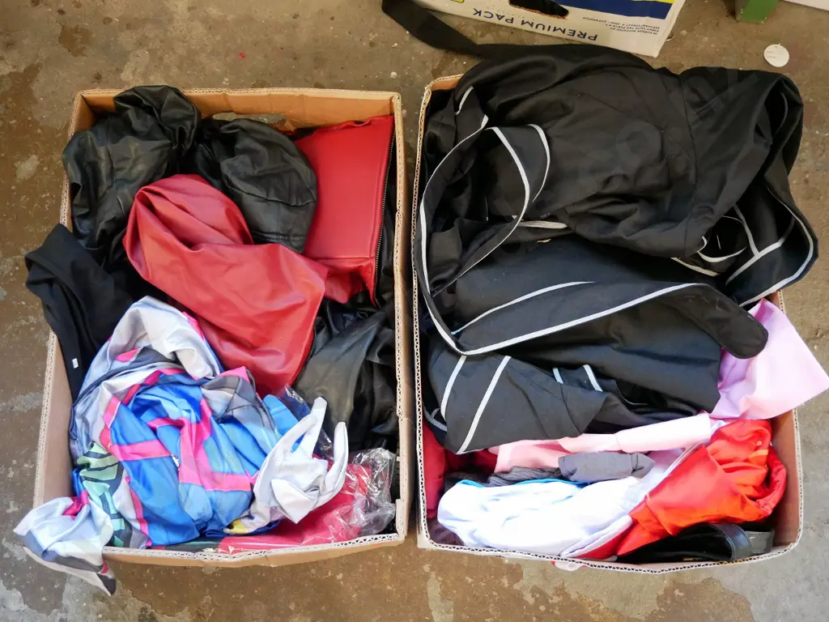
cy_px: 311
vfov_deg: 41.8
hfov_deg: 54.0
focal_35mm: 34
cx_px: 414
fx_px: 814
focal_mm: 17
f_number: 3.8
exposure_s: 1/60
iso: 2500
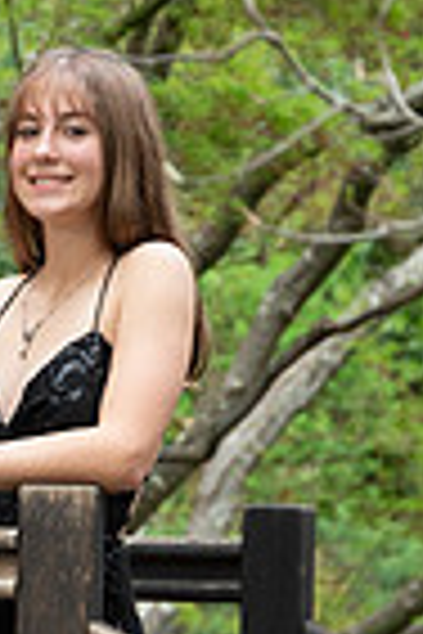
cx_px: -248
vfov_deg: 5.6
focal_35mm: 366
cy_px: 535
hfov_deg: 3.7
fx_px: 6450
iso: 1250
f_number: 6.3
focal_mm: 115
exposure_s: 1/500
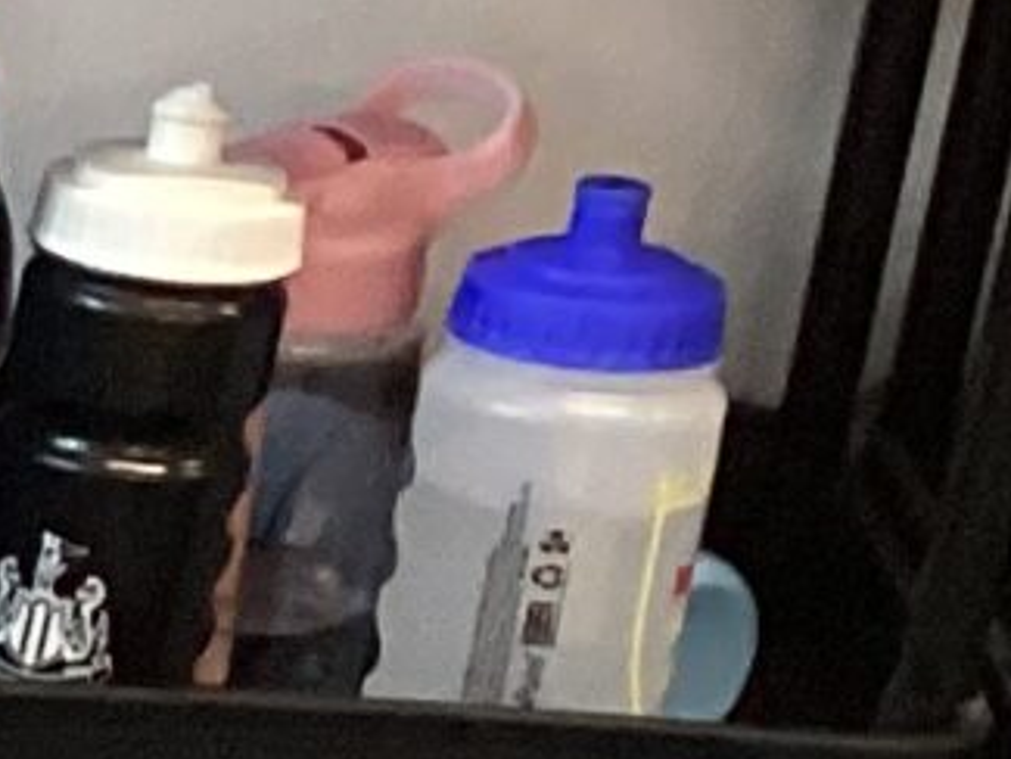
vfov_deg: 5.9
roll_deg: +1.3
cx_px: -2569
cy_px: 1661
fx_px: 7129
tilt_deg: -30.1
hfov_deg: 6.8
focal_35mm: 244
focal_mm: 3.3
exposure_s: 1/50
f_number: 2.4
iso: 125
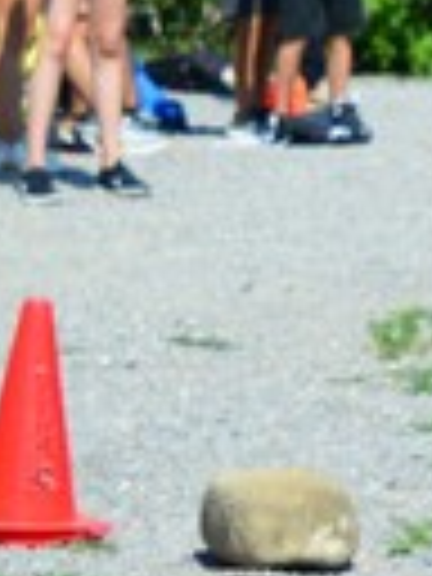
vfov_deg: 8.6
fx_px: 3827
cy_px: -16
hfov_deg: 6.0
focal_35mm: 230
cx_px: 1224
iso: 200
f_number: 3.5
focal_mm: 20
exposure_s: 1/2000
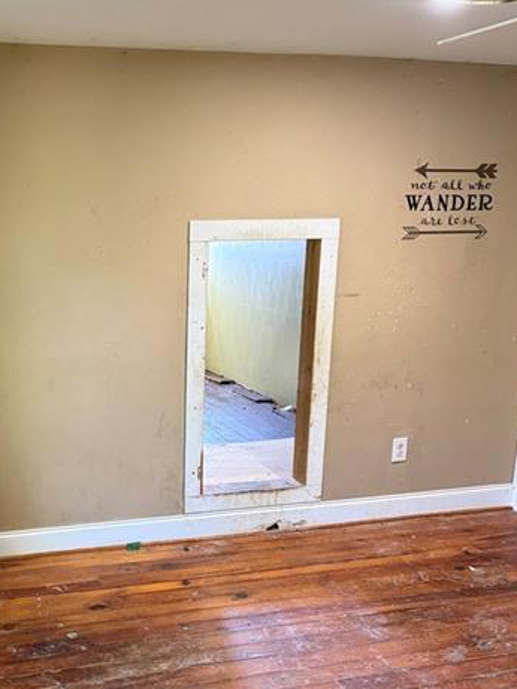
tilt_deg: -14.9
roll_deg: -0.5
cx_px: 129
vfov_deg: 46.2
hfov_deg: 35.2
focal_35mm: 40
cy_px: 451
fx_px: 796
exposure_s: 1/60
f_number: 1.78
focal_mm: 6.76
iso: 500
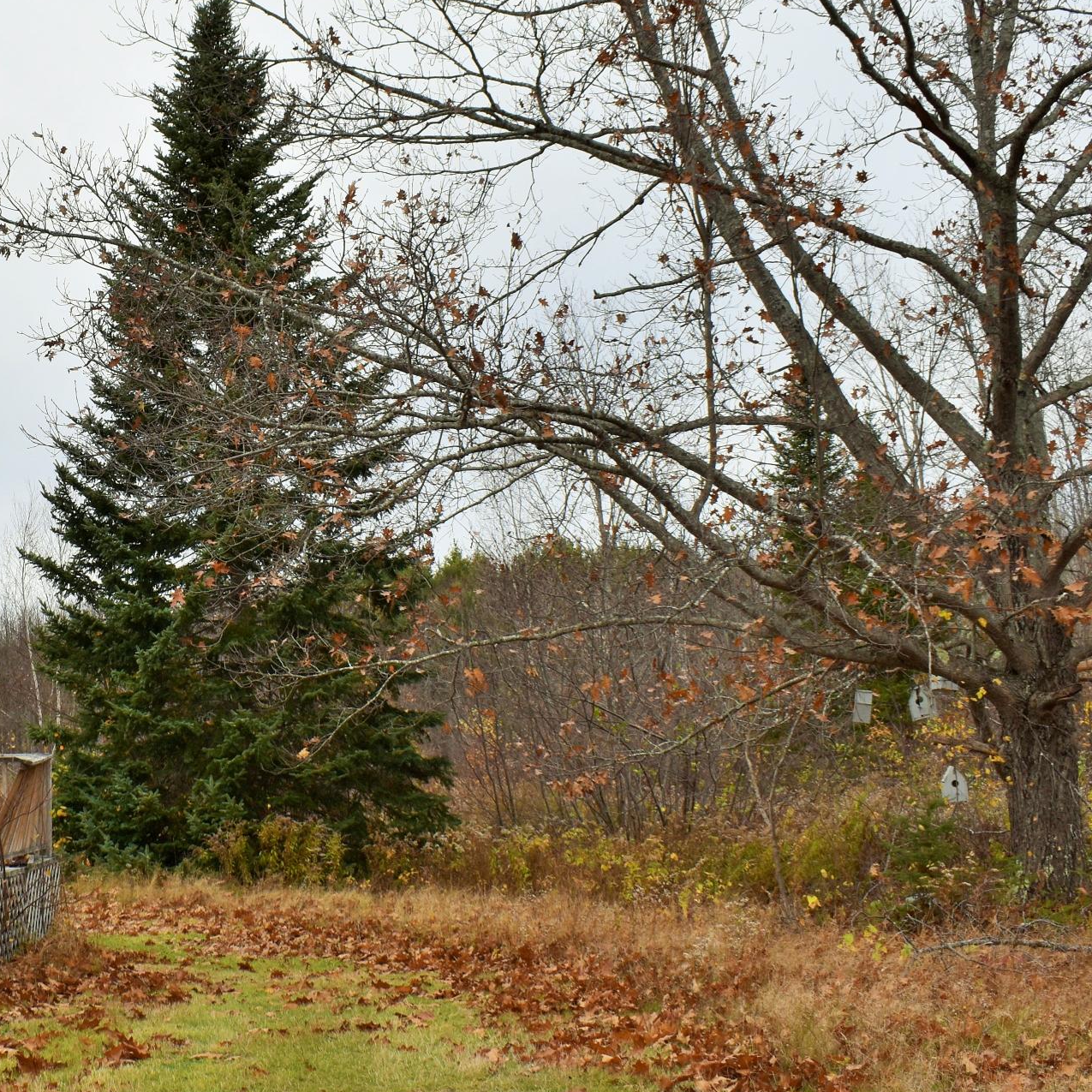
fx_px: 1927
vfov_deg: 31.6
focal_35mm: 54
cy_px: 475
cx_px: 143
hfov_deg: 30.5
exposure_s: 1/200
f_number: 9
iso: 100
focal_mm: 18
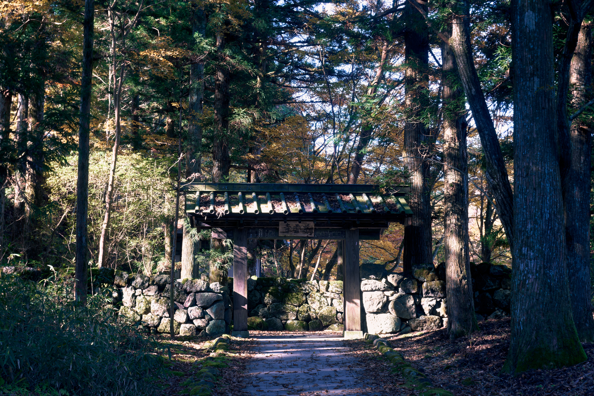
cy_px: 198
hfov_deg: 35.1
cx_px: 297
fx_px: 940
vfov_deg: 23.8
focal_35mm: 57
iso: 400
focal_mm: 38
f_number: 10
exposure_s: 1/25
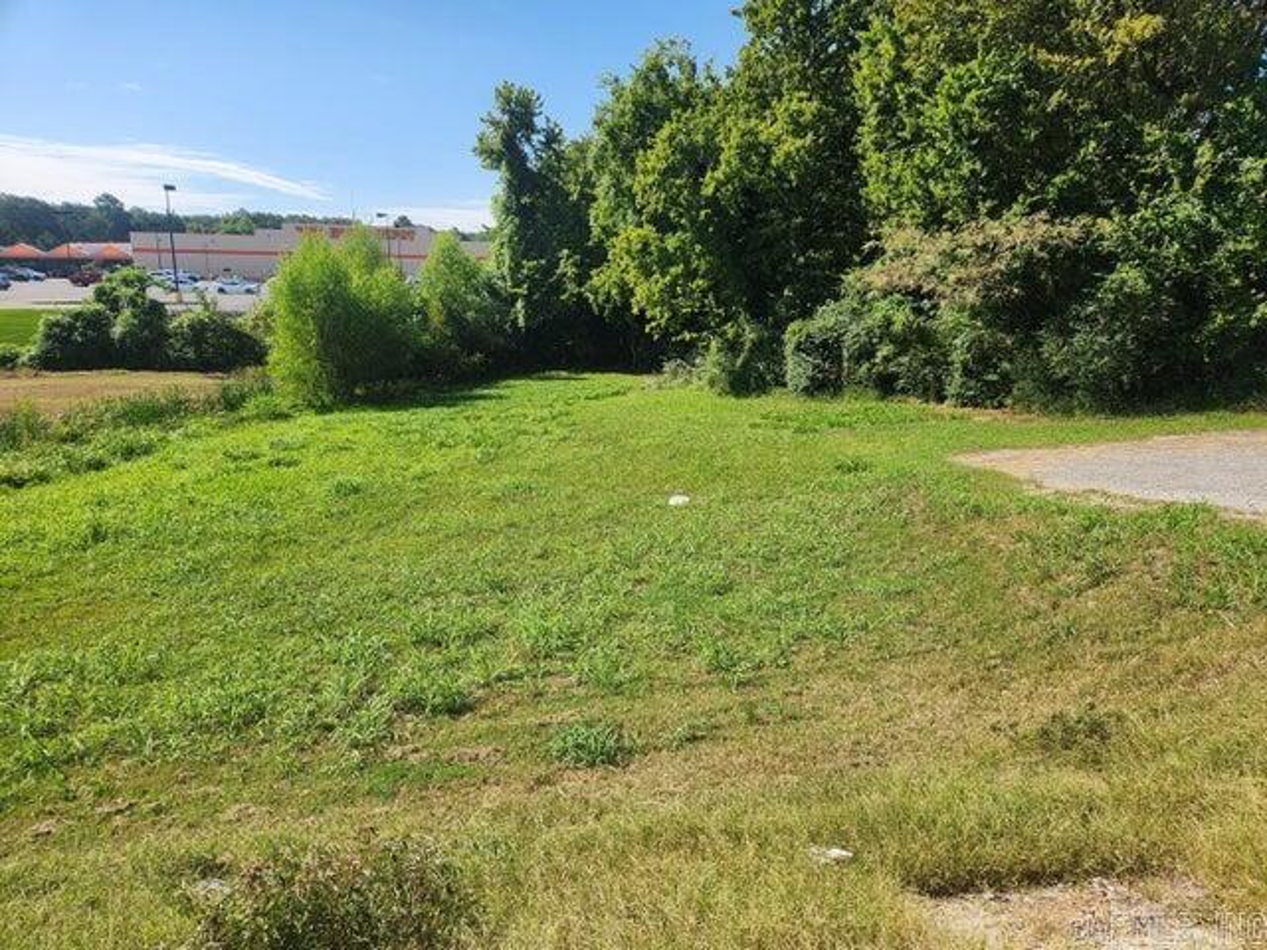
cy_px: 475
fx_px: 842
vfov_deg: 58.9
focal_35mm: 23
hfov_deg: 73.9
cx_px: 634
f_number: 1.8
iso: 20
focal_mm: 5.4
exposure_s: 1/1225
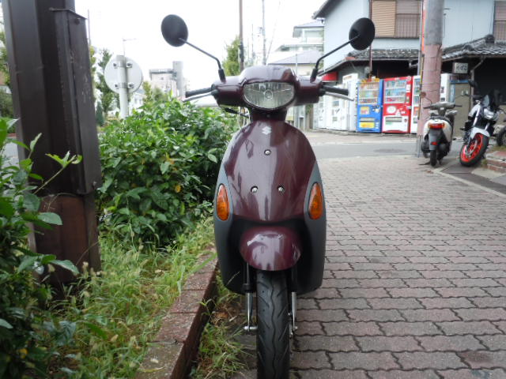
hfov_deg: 63.4
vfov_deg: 49.7
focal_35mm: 28
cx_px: 253
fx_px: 409
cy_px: 190
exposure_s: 1/100
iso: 100
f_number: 3.7
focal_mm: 5
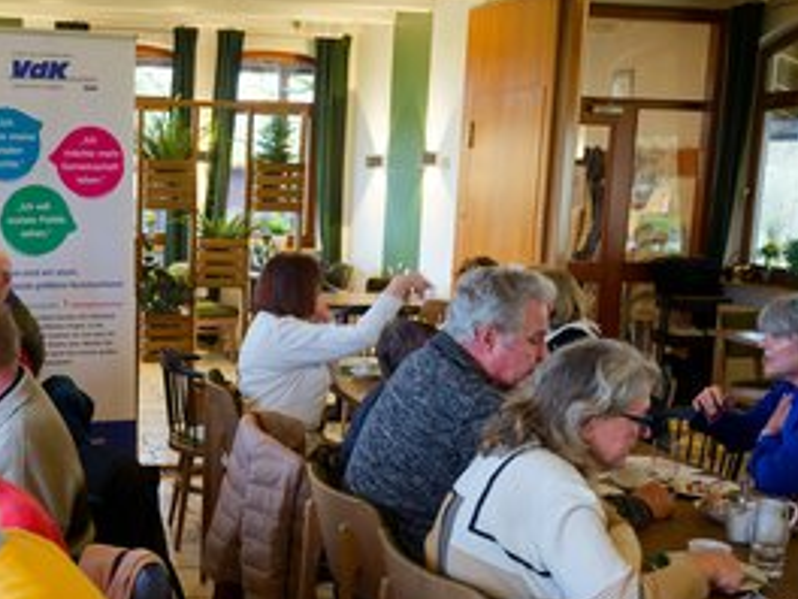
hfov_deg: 38.8
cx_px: 156
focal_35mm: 47
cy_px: 330
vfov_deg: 30.9
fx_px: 1083
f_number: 4
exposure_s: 1/30
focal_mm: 28
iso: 1600
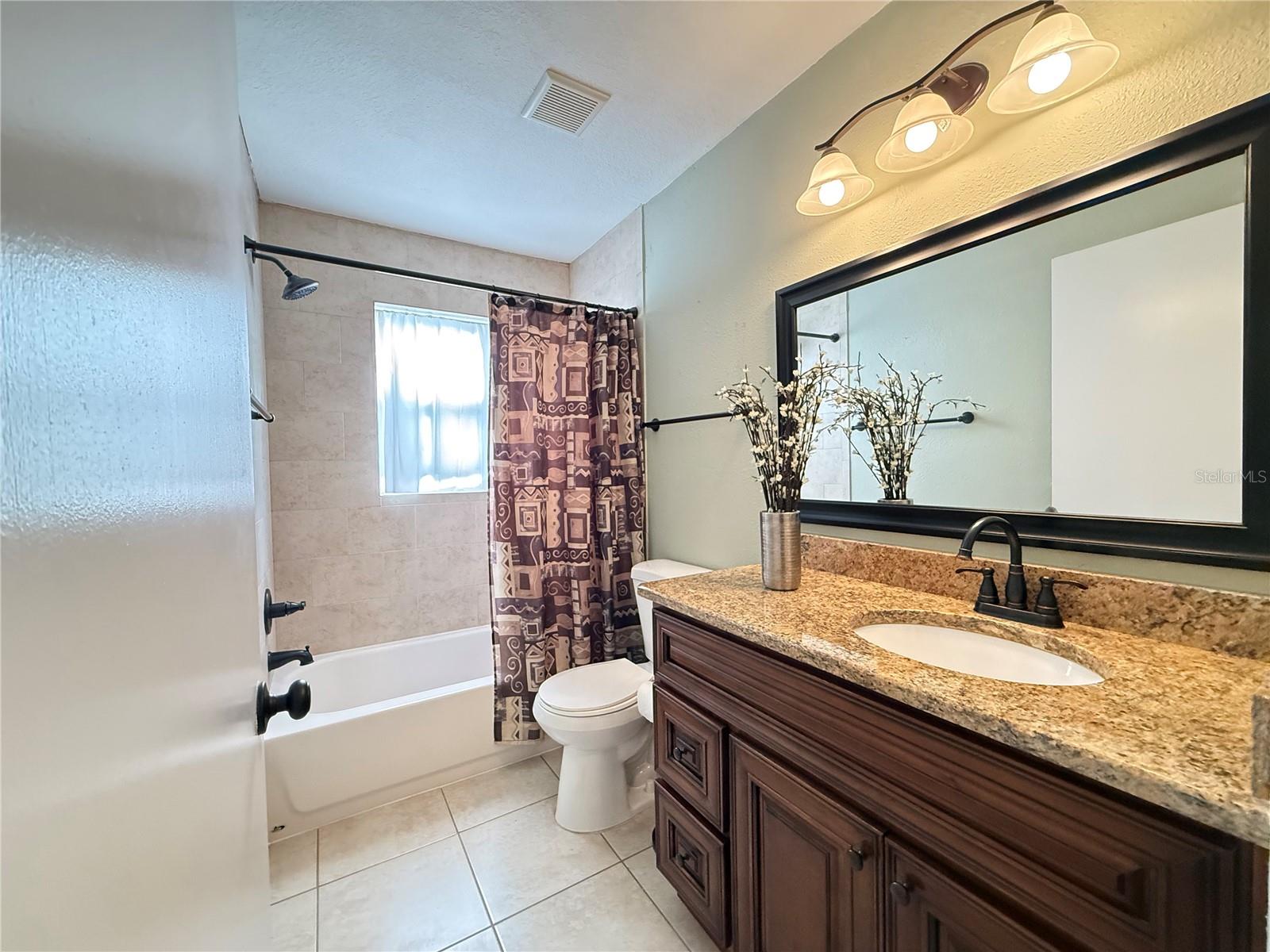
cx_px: 635
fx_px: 514
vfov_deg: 85.7
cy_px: 476
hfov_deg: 102.1
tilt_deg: -0.4
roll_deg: +2.2
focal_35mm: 14
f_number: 2.2
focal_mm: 2.22
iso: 640
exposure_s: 1/120
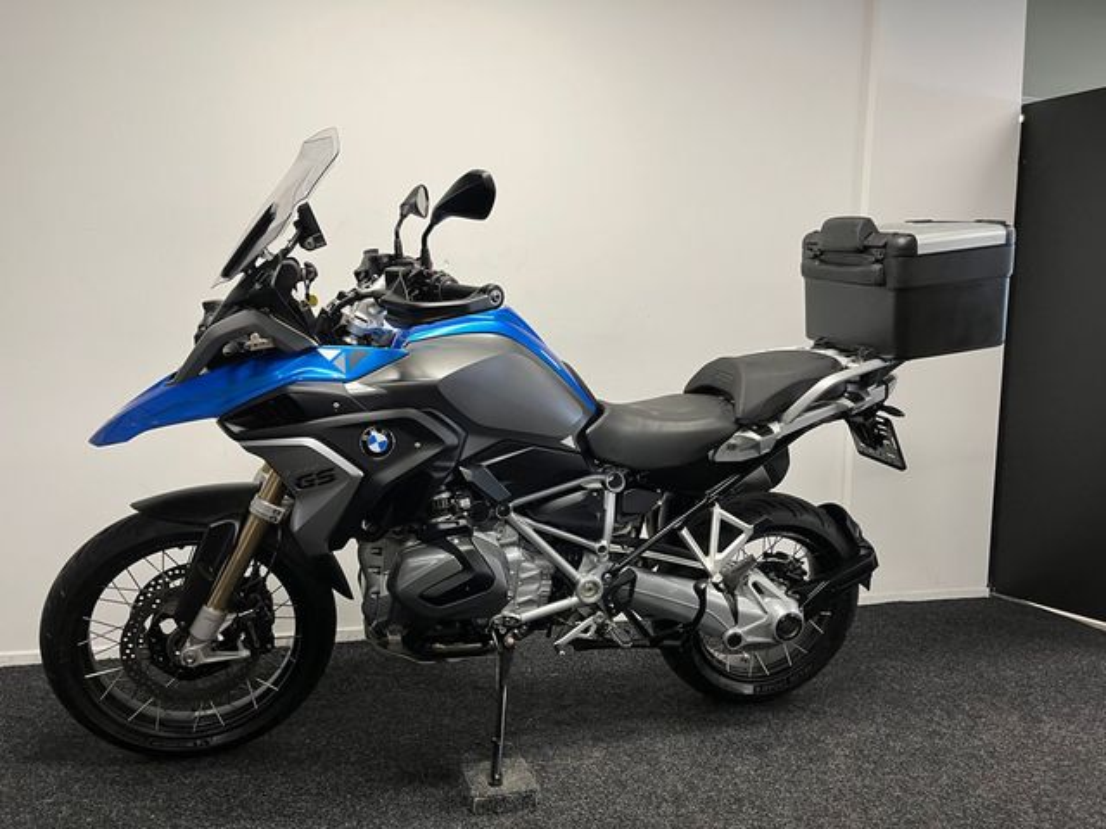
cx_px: 553
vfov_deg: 53.1
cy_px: 414
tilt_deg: -4.8
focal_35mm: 26
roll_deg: +0.3
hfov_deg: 67.3
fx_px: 831
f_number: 1.6
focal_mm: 5.1
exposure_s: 1/50
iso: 80
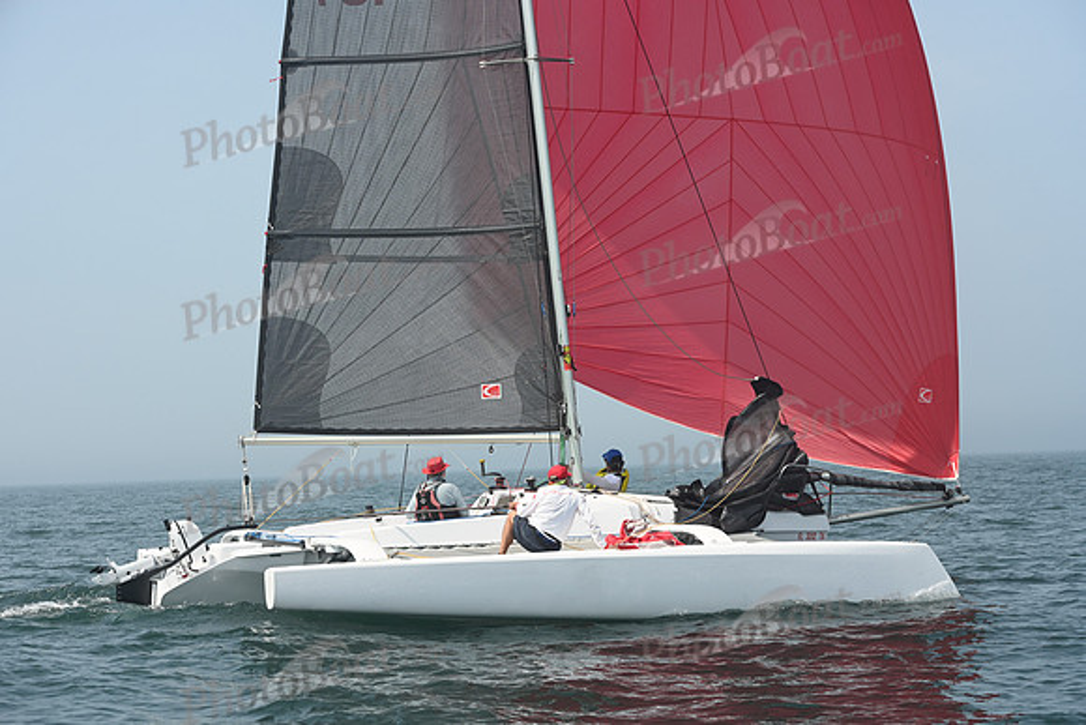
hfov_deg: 27.0
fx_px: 2263
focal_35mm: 75
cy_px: 362
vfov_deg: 18.2
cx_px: 543
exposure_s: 1/1250
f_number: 7.1
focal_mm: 75
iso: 320
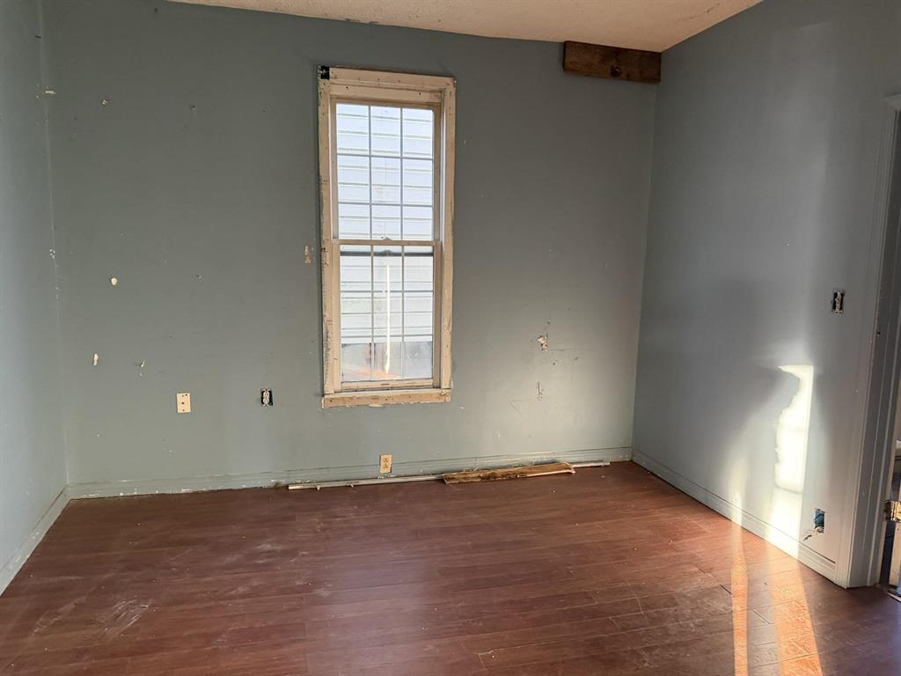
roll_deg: -1.2
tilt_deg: -8.6
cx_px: 450
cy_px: 338
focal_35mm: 24
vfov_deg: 56.8
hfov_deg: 71.6
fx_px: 625
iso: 400
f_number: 1.78
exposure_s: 1/60
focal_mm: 6.76
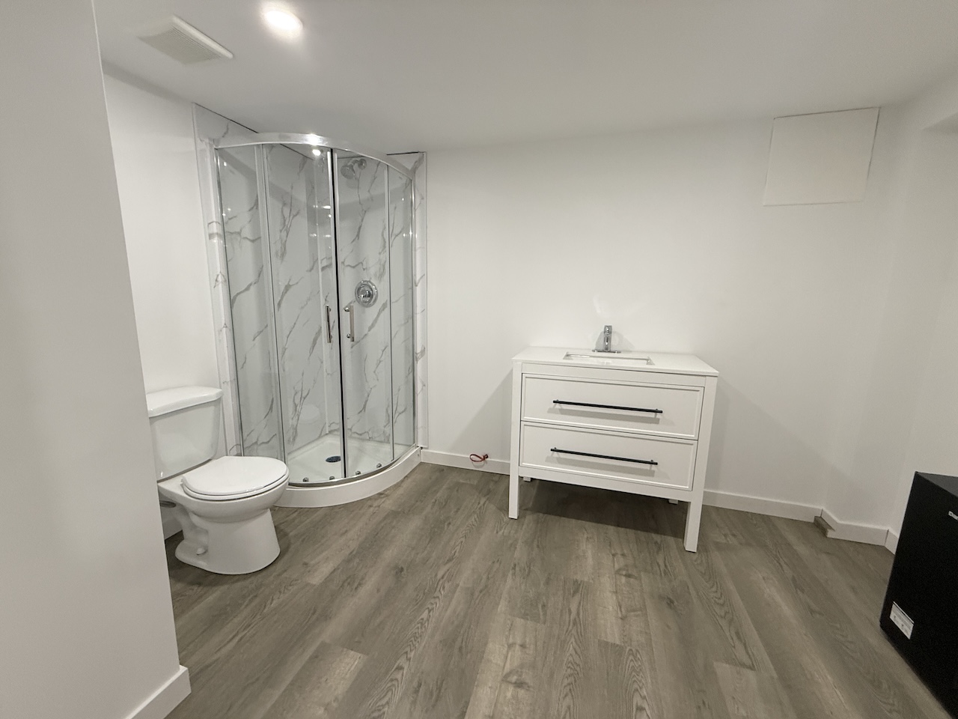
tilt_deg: -10.1
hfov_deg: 102.1
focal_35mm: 14
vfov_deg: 85.7
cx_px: 479
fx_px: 387
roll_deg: -1.0
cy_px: 360
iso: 320
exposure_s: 1/120
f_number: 2.2
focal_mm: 2.22
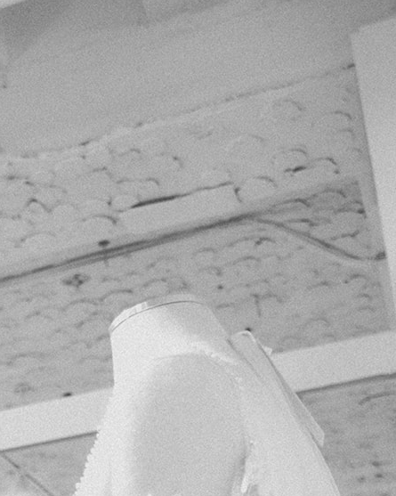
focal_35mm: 89
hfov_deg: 16.7
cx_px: -40
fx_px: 1305
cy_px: 672
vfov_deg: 19.6
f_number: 2.8
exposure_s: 1/250
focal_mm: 22
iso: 800
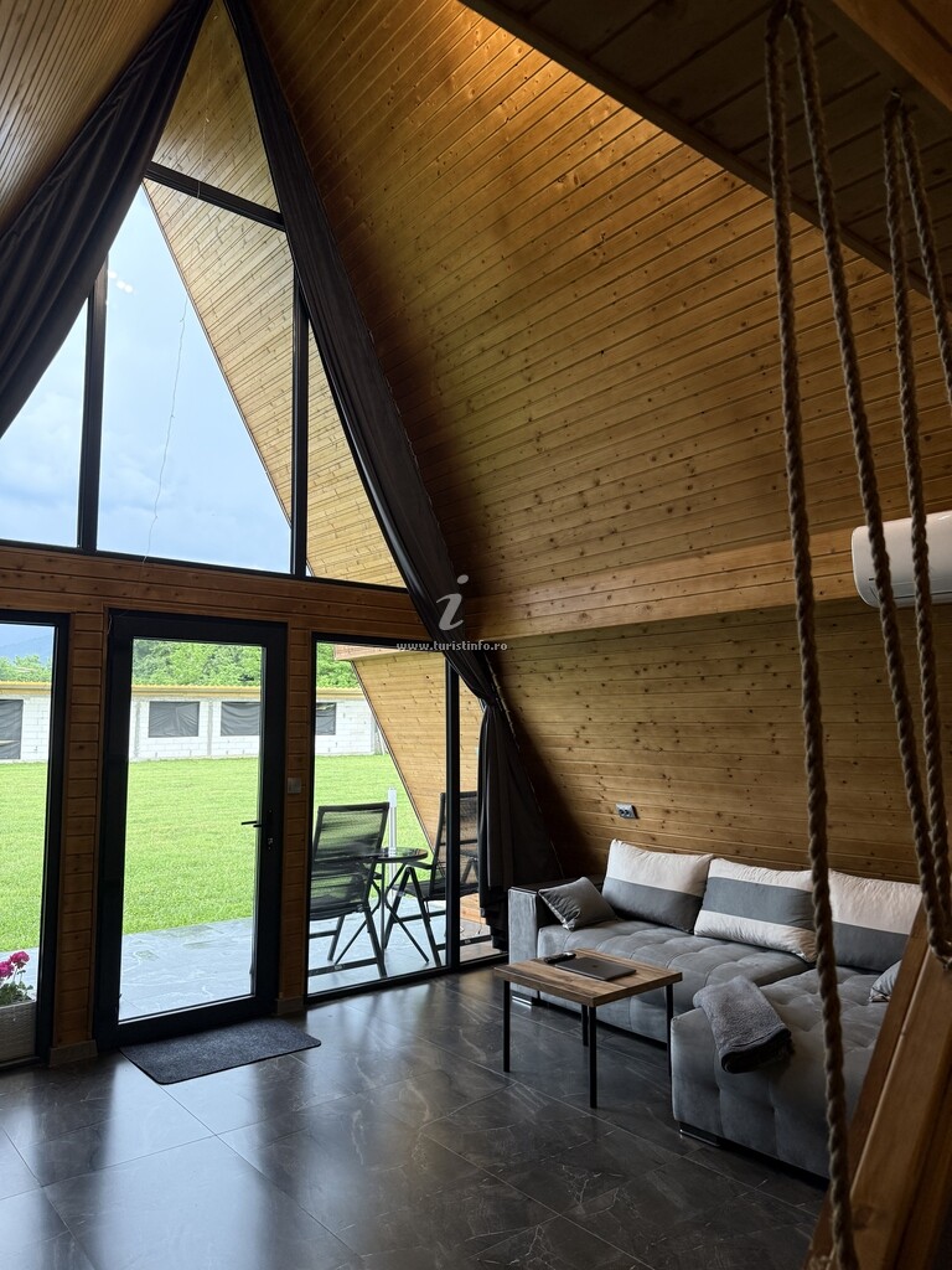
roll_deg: +0.1
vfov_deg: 71.6
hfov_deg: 56.8
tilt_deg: +6.0
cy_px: 635
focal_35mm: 24
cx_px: 476
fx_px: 880
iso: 200
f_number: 1.78
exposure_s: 1/126
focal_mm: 6.76
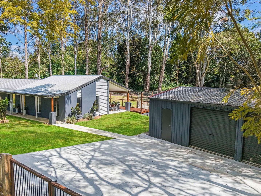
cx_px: 108
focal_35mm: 32
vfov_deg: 44.1
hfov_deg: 56.5
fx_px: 241
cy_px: 104
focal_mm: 8.67
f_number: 1.8
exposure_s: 1/4000
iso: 260
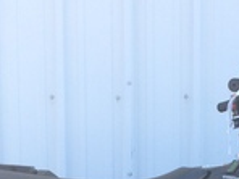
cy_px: 261
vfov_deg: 11.1
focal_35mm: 129
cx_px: 194
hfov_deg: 15.2
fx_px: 891
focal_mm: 4.28
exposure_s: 1/315
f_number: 2.4
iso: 50
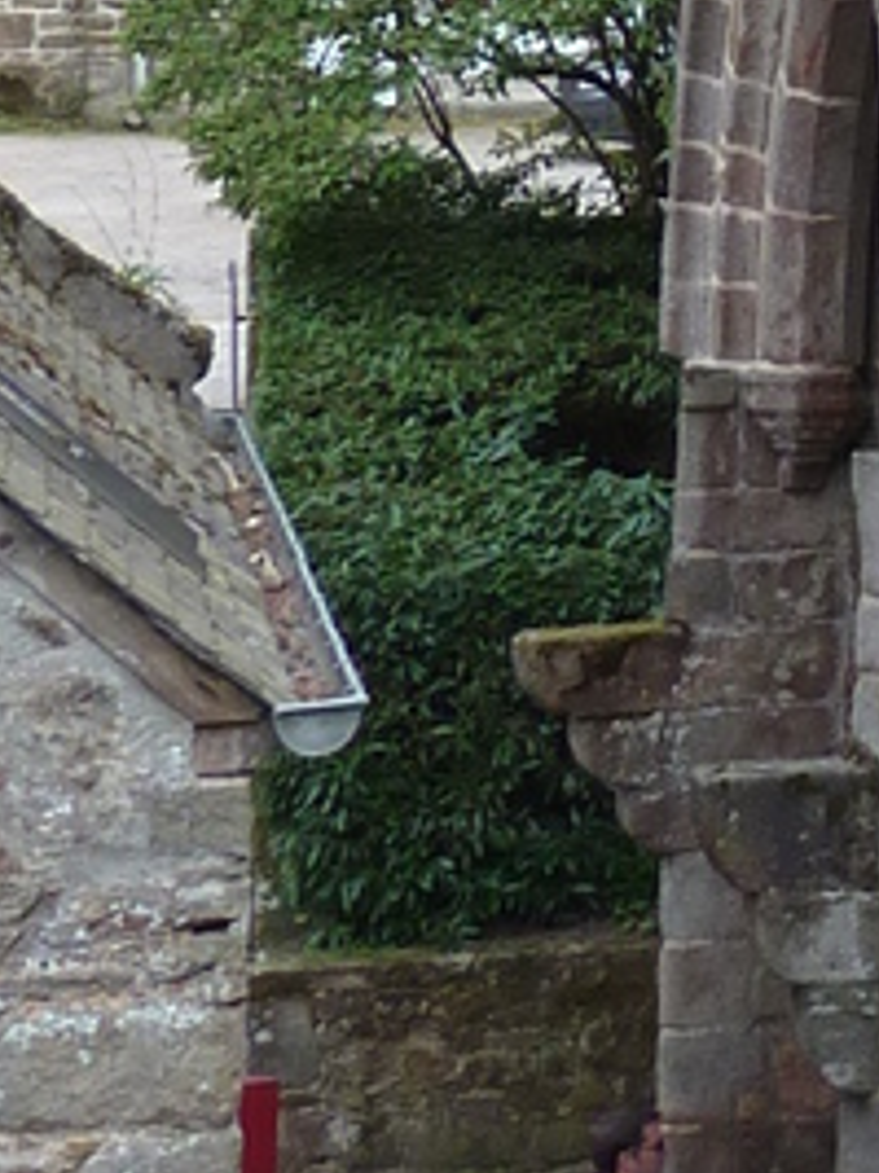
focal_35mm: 174
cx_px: 2176
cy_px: -997
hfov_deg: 7.9
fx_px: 5896
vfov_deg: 10.6
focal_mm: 4.7
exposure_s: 1/125
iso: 80
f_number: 3.4
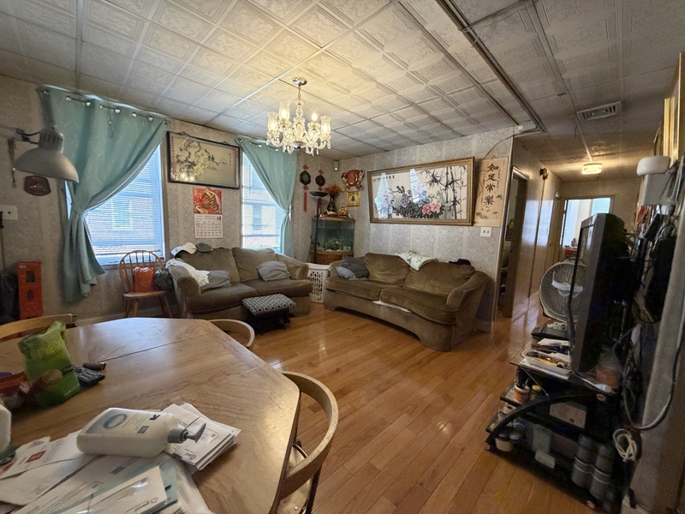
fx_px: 277
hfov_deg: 102.1
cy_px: 257
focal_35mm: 14
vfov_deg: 85.7
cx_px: 342
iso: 400
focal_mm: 2.22
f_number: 2.2
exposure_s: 1/60
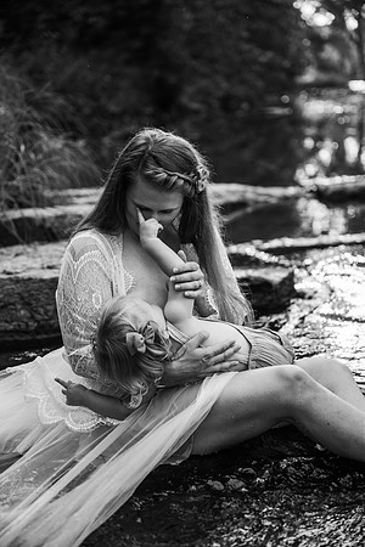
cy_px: 274
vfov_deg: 32.4
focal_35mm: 62
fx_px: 943
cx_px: 182
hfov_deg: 21.9
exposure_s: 1/1000
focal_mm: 62
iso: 500
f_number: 2.8
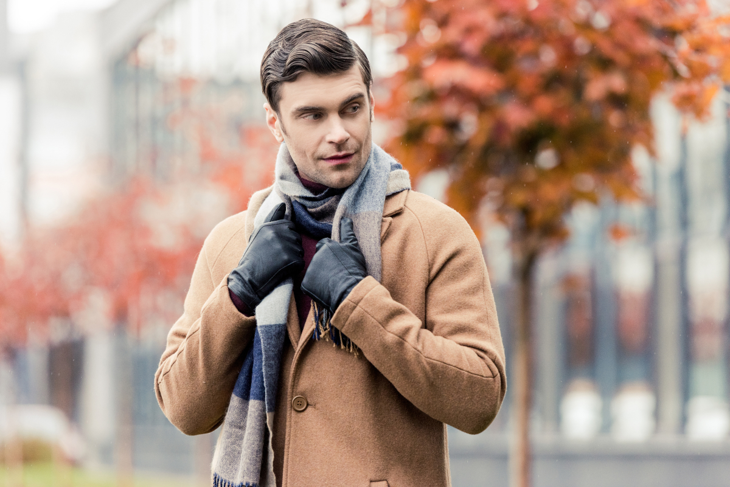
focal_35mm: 180
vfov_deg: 7.6
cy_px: 244
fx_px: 3651
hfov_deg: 11.4
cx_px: 365
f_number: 3.5
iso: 800
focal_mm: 180
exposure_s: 1/400
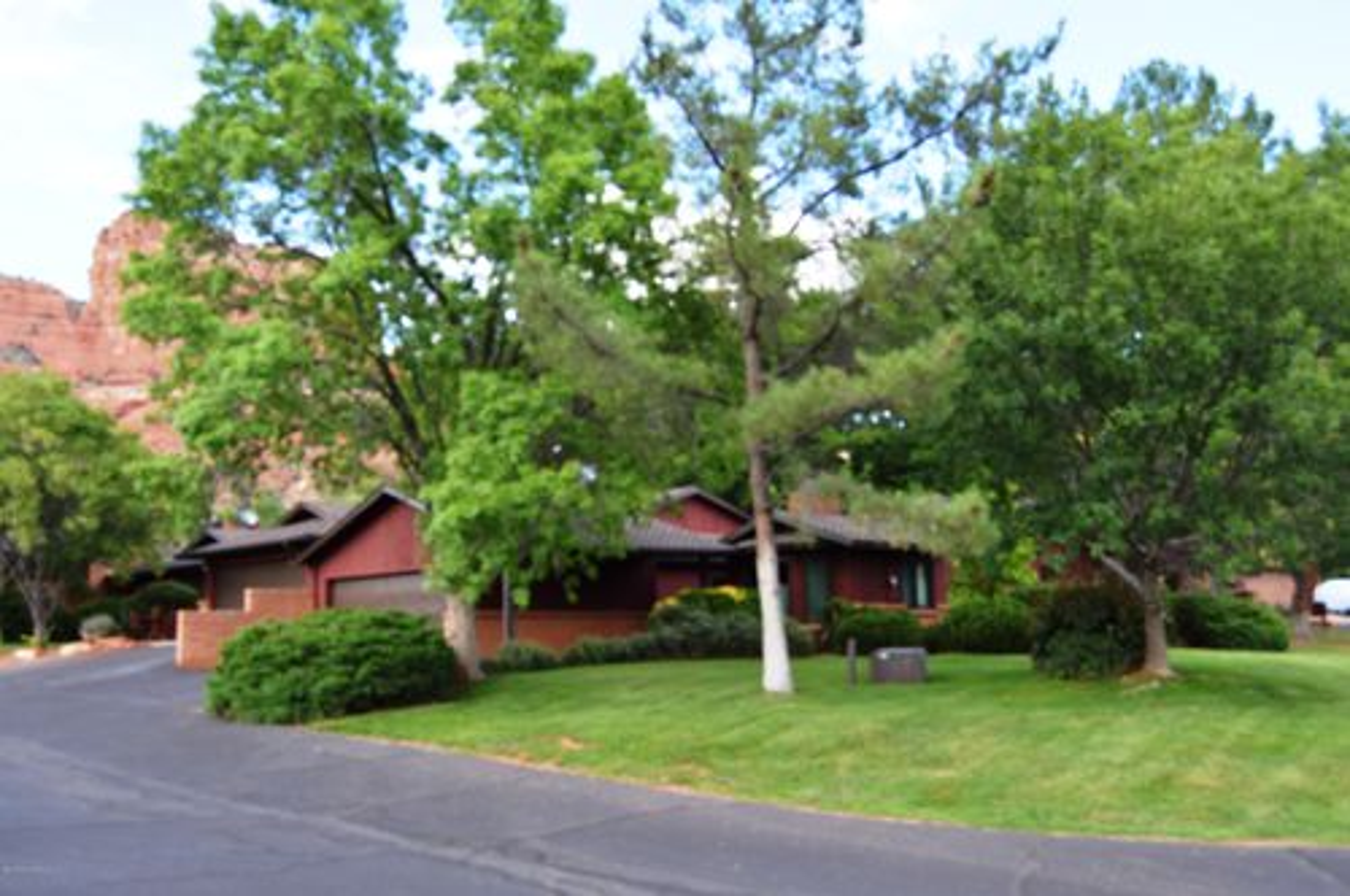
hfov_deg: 55.2
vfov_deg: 38.3
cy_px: 448
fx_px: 1292
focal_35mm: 34
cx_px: 675
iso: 160
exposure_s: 1/125
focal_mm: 23
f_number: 5.6
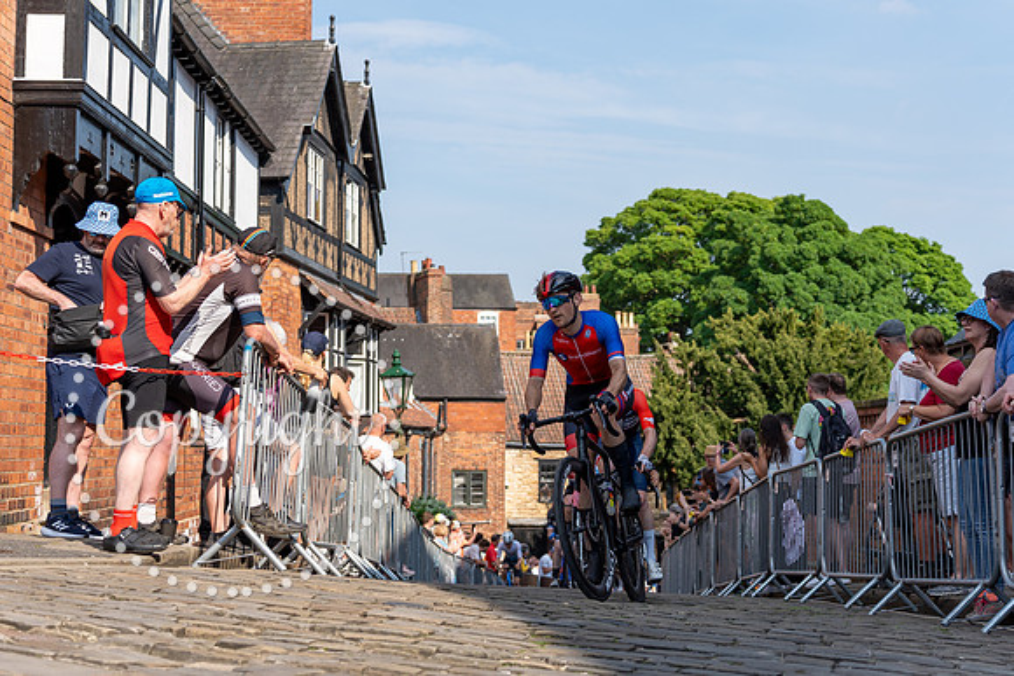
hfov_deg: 35.1
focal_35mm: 57
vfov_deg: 23.8
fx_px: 1603
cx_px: 494
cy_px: 285
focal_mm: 41
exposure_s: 1/1250
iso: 100
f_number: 3.2
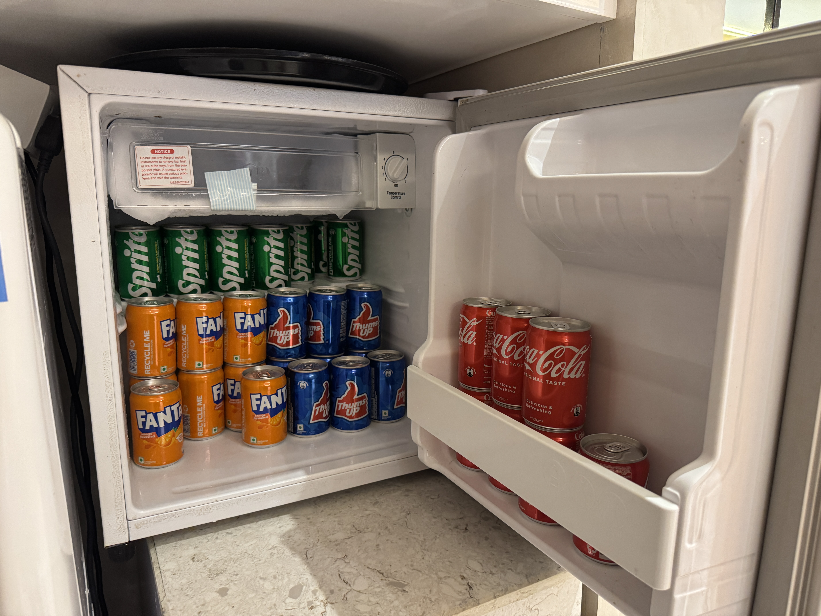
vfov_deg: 56.8
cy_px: 308
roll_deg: -0.5
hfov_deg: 71.6
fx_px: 569
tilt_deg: -10.4
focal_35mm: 24
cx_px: 410
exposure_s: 1/50
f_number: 1.78
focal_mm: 6.76
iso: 400
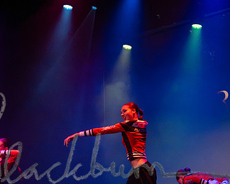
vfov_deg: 15.6
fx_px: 667
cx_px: 18
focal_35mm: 98
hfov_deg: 19.2
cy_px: 142
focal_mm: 50
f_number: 5
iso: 6400
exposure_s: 1/400
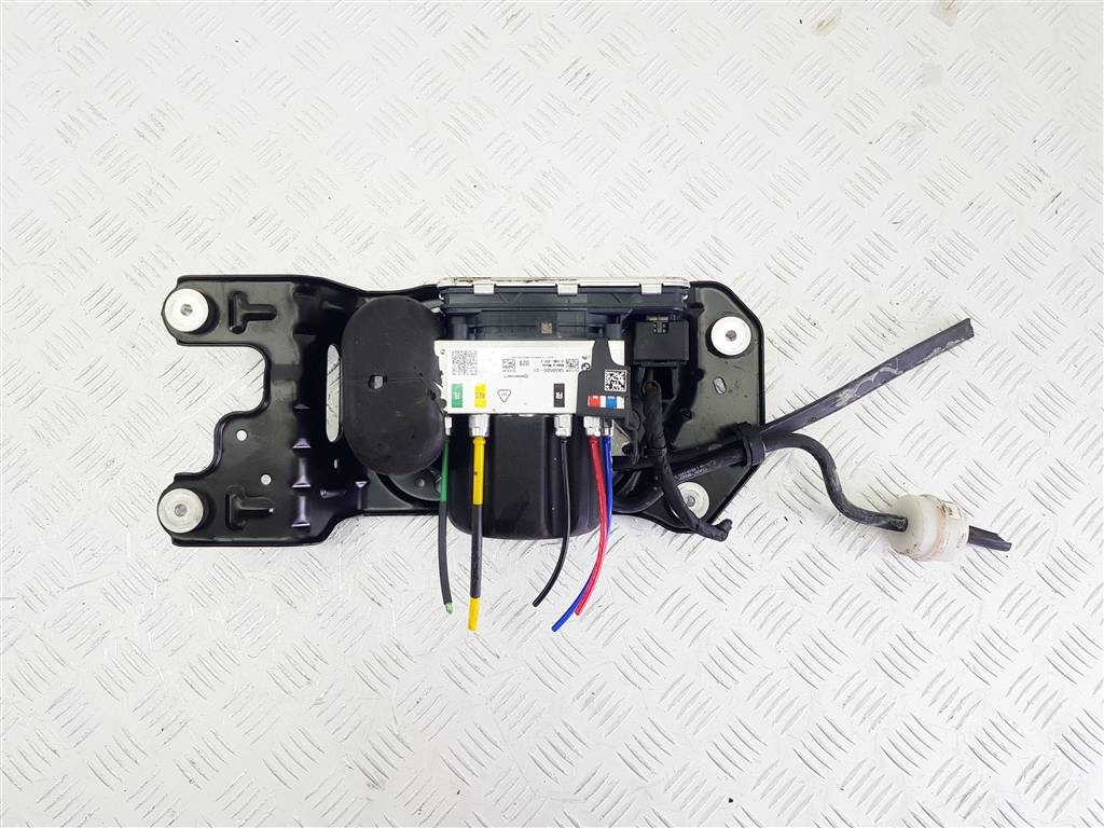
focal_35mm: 26
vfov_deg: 53.1
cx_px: 552
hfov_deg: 67.3
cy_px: 414
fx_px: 829
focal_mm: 4.2
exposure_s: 1/103
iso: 40
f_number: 1.7
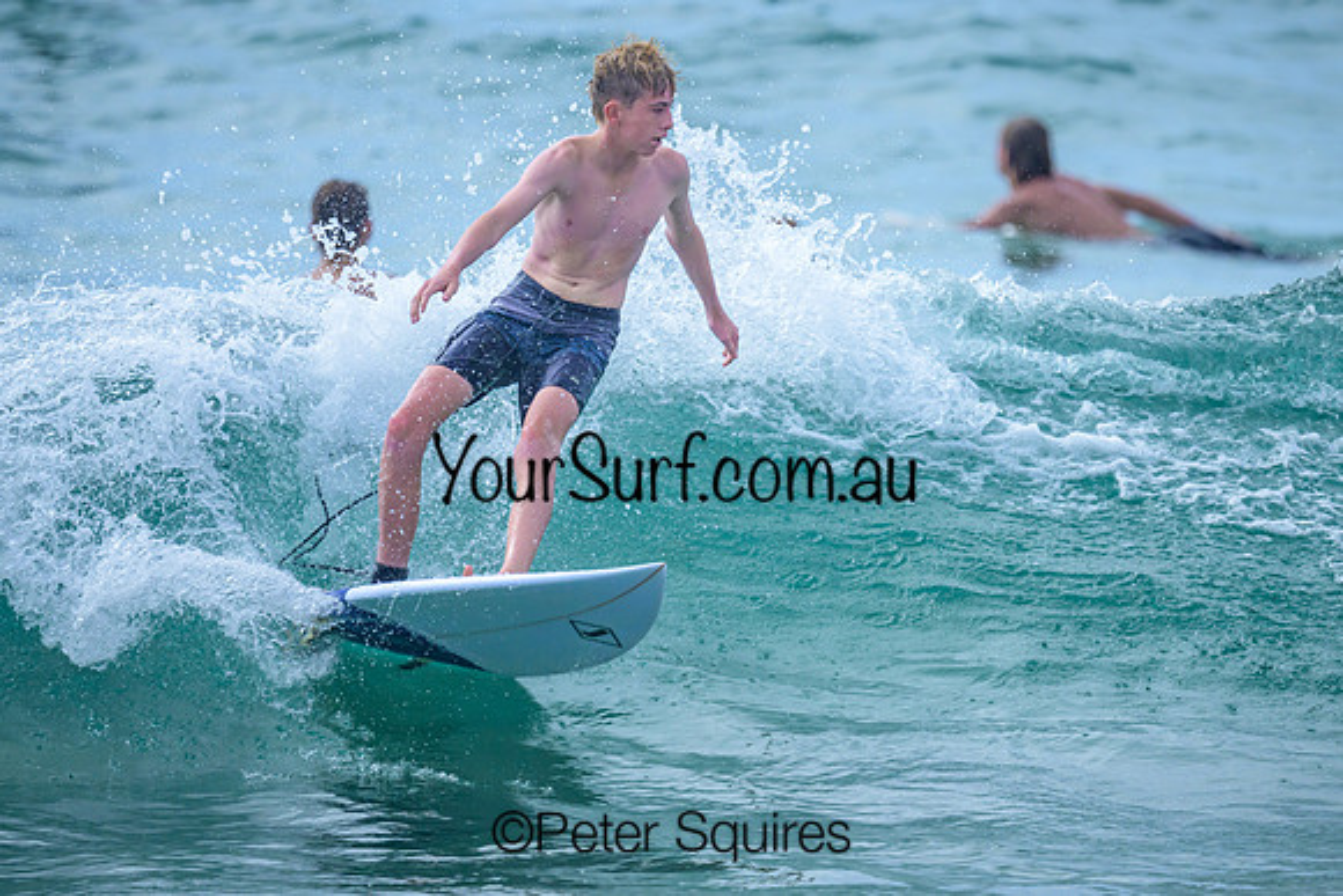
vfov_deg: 1.3
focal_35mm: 1073
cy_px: 402
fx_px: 40037
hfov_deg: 1.9
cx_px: 685
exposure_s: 1/3200
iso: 560
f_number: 6.3
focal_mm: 800
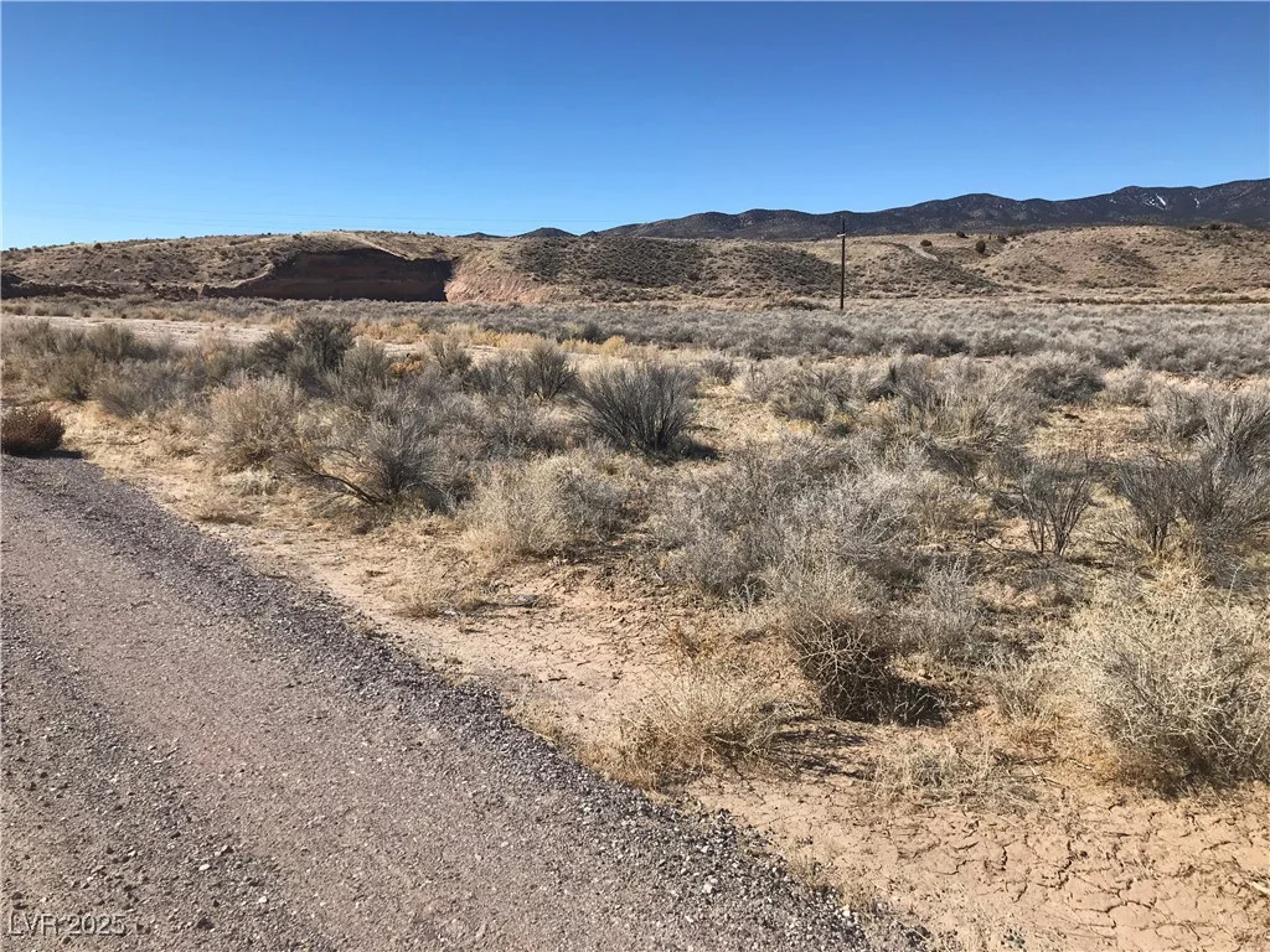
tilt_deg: -9.9
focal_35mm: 28
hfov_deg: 63.4
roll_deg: -0.9
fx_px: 1027
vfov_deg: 49.7
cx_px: 635
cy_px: 476
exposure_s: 1/3300
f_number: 1.8
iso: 20
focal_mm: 3.99
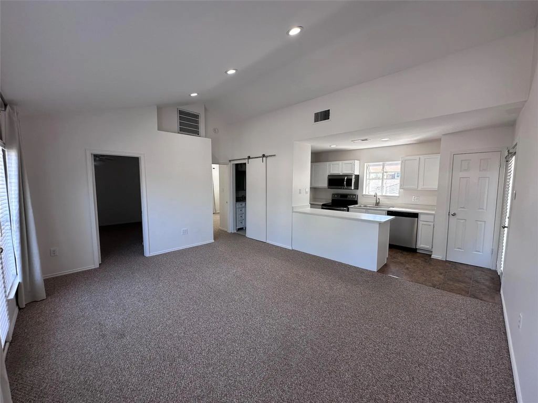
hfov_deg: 102.1
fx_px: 218
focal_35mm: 14
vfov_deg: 85.7
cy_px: 202
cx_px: 269
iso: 50
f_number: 2.2
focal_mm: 2.22
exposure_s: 1/120
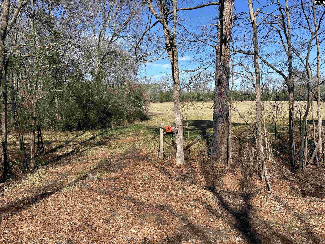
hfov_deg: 67.3
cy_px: 122
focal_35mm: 26
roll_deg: +0.4
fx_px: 244
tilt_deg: -5.4
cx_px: 162
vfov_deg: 53.1
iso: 50
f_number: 1.6
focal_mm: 5.96
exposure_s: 1/2288
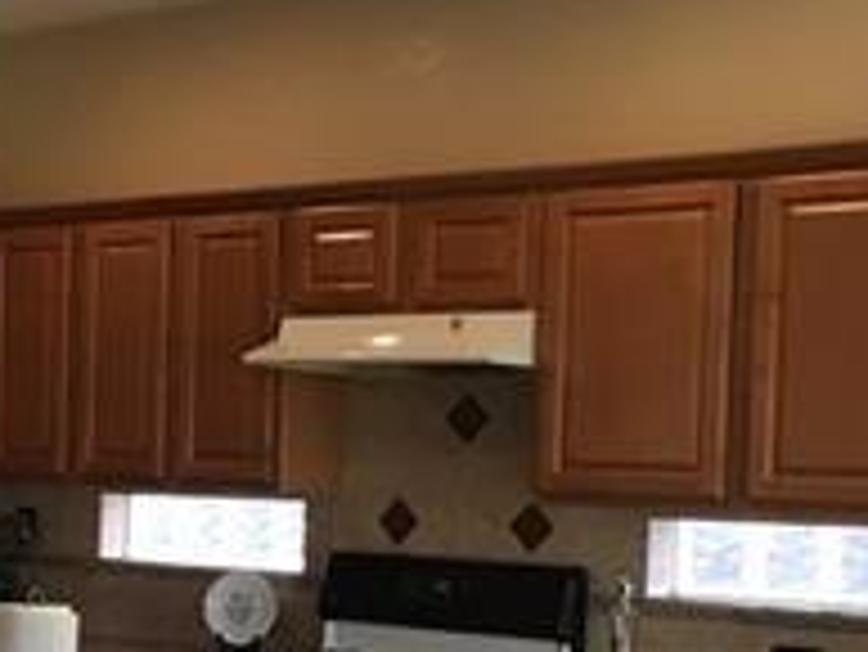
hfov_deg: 19.6
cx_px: -58
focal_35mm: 96
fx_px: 2409
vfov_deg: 15.3
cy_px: 580
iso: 32
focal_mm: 4.15
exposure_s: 1/30
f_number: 2.2
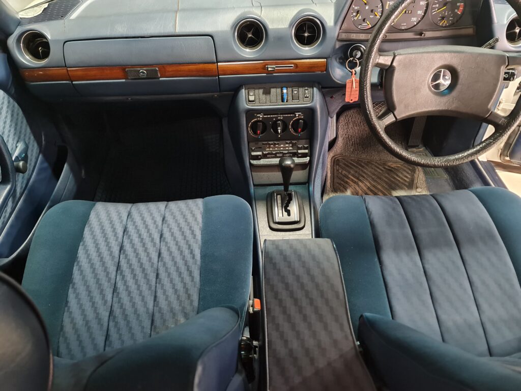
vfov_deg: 54.9
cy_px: 196
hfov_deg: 69.4
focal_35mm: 25
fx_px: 376
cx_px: 260
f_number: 1.8
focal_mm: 7
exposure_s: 1/25
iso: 640
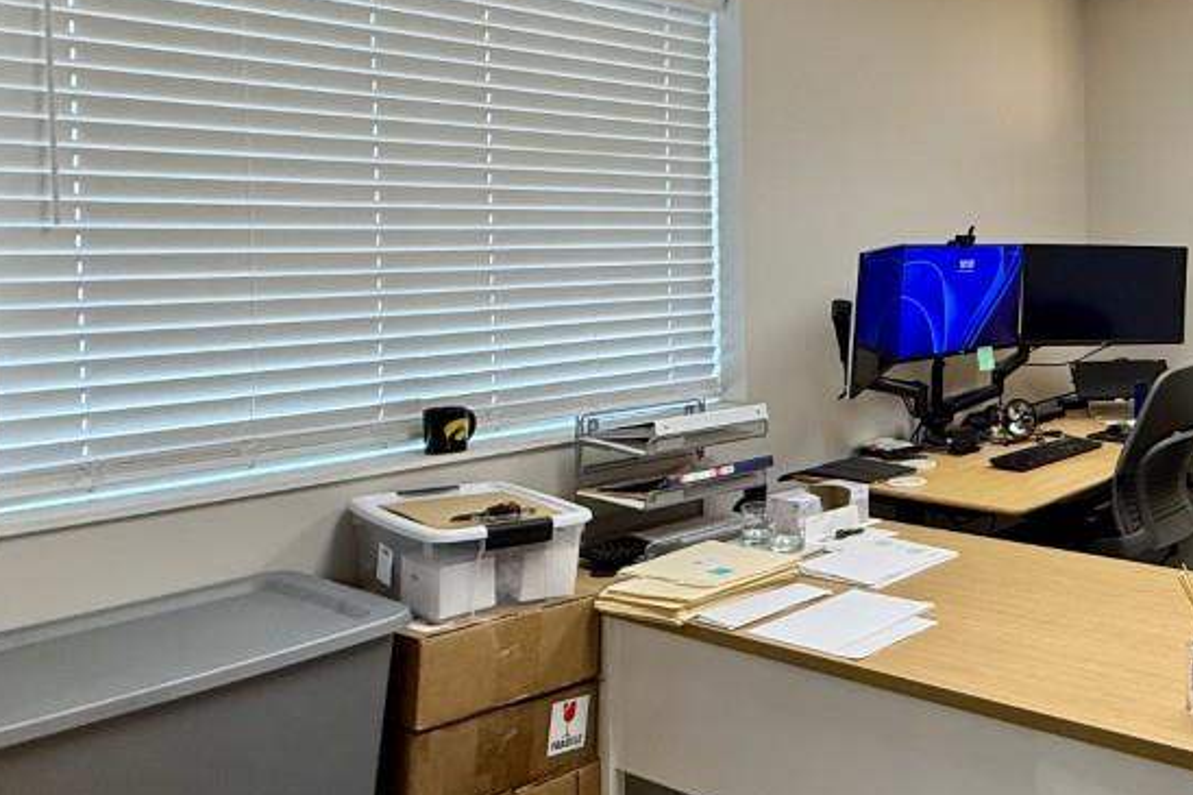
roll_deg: -0.5
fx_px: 1126
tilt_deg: -2.1
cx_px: 1206
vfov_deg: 38.5
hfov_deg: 46.3
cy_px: 281
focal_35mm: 34
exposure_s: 1/120
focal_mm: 2.22
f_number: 2.2
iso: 160
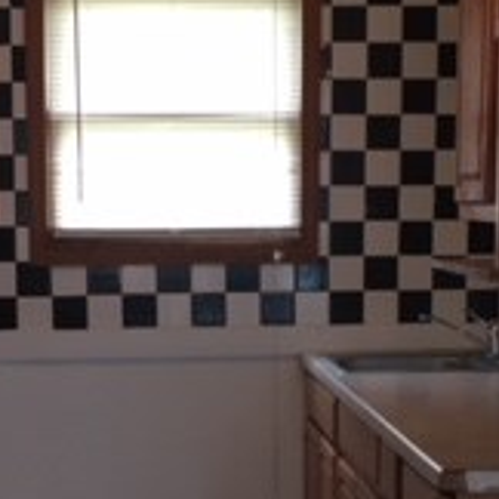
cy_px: 456
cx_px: 234
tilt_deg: -7.6
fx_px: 1647
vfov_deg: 17.0
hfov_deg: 17.2
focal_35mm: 101
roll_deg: +1.2
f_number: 2.2
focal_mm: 4.15
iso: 64
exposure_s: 1/30
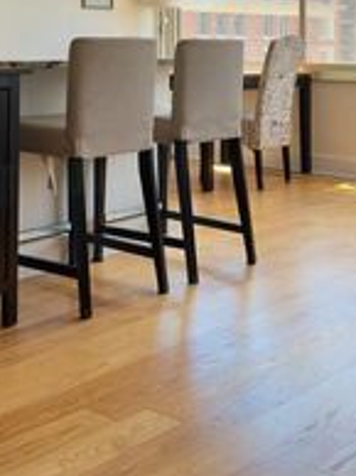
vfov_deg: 29.8
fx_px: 852
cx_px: 162
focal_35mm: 62
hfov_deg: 23.6
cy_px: 40
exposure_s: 1/373
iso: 80
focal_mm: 6.76
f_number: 1.78
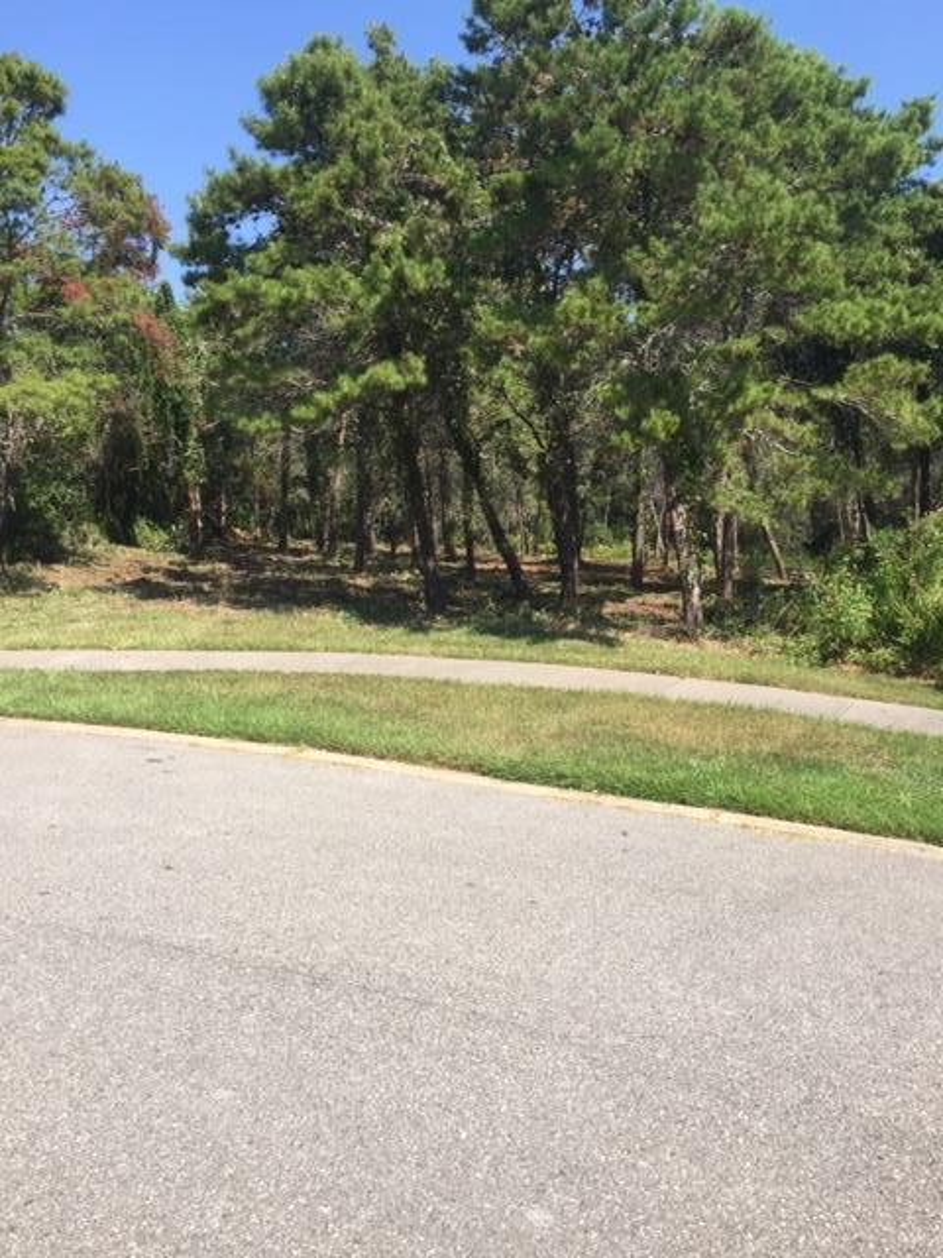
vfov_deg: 61.7
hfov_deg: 48.2
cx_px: 472
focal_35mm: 29
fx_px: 1053
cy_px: 629
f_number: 2.2
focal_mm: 4.15
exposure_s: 1/1041
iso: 32
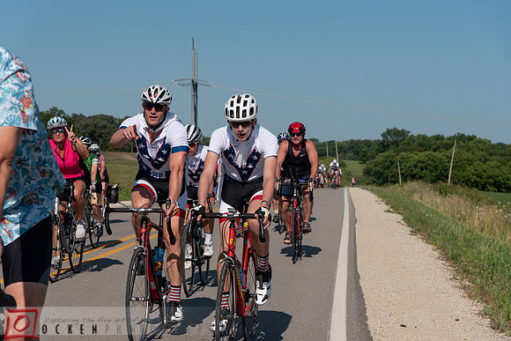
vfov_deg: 18.2
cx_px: 256
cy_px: 170
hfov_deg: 27.0
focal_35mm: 75
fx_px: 1065
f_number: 6.3
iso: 200
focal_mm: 75
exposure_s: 1/1600
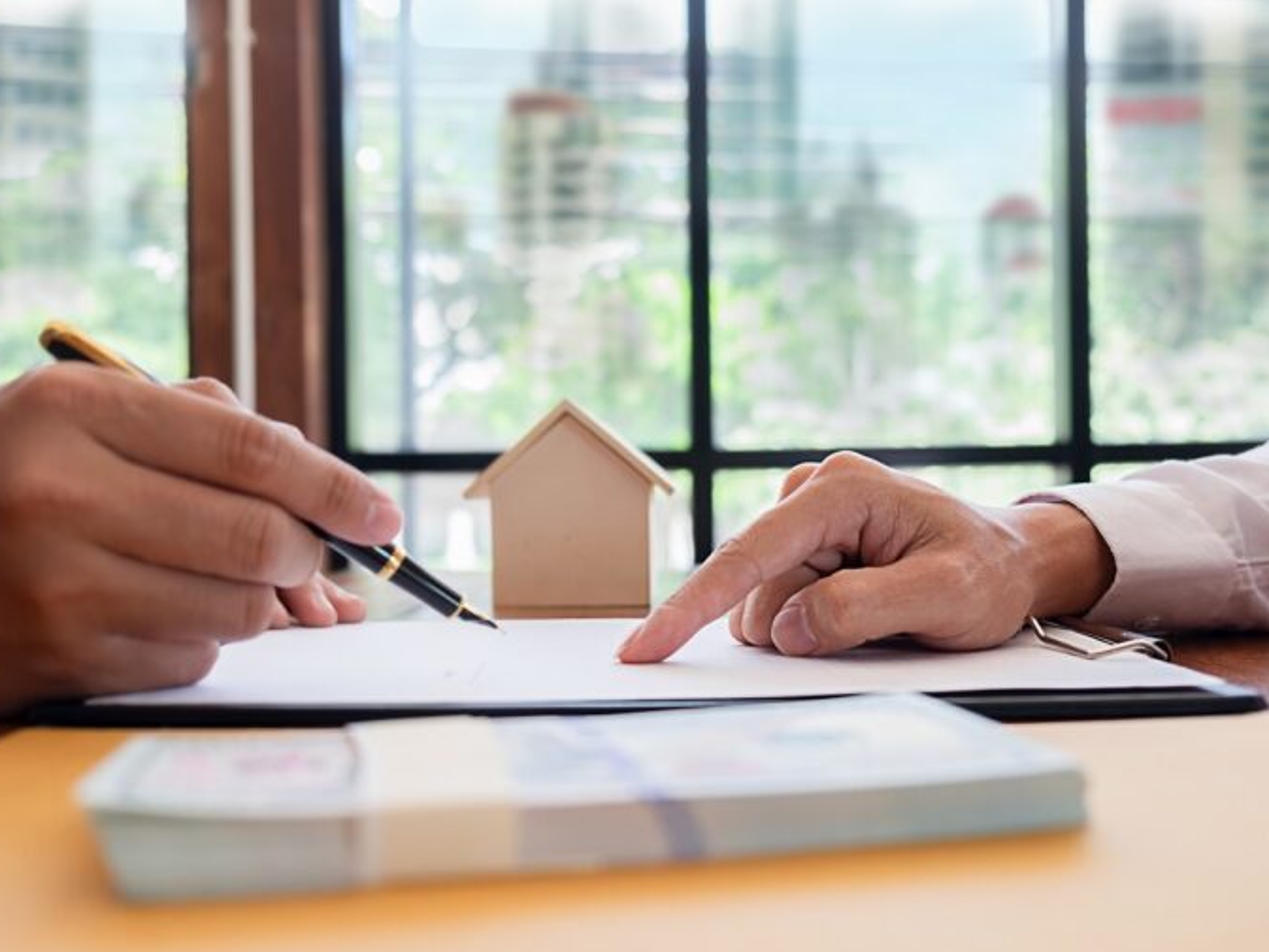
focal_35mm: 34
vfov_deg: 41.8
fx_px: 1247
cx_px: 609
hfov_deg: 53.9
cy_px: 481
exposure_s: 1/100
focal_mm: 20.5
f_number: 3.2
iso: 250
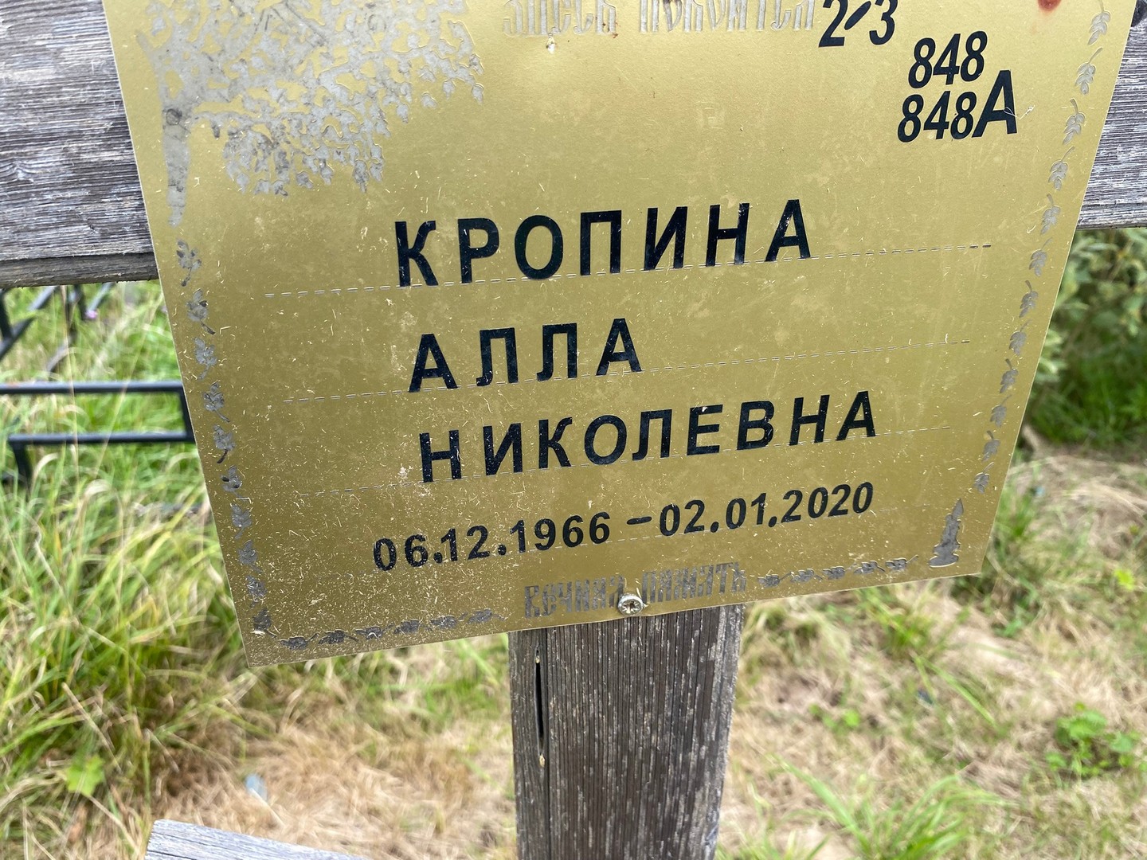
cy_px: 430
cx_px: 574
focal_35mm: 26
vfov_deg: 53.1
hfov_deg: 67.3
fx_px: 862
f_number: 1.8
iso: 32
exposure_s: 1/481
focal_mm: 4.25
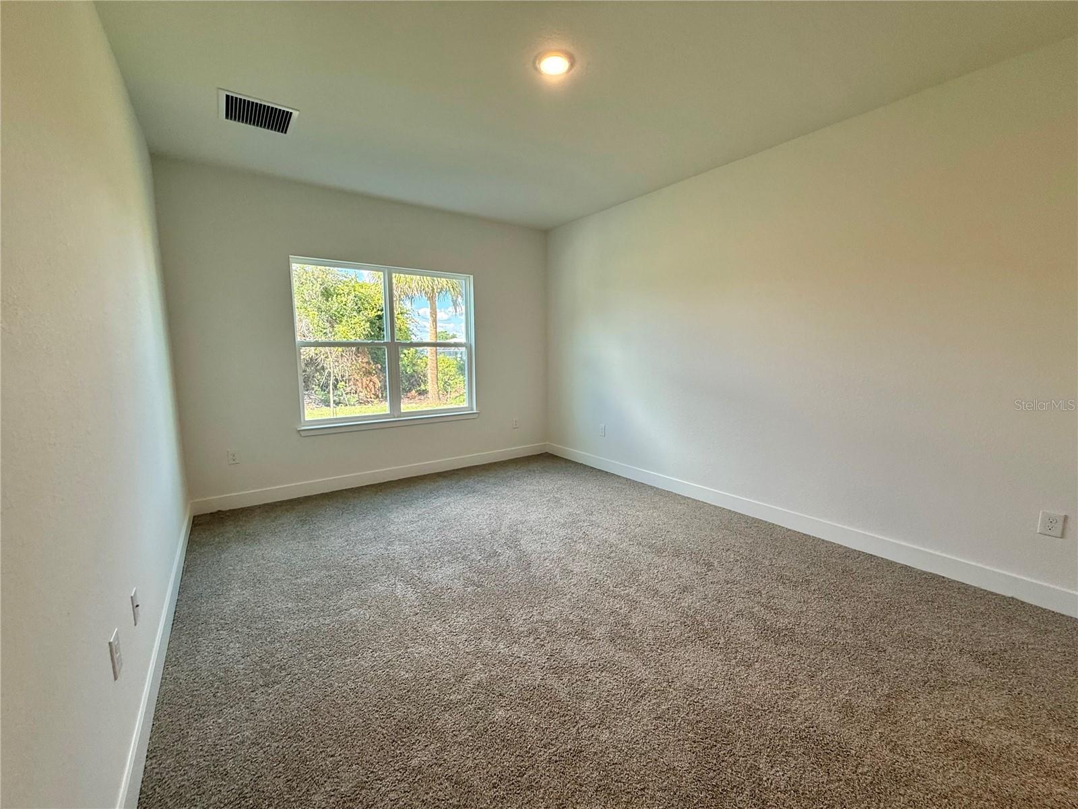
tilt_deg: -6.5
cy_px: 404
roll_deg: -0.1
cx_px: 539
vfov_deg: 85.7
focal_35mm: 14
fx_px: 436
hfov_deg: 102.1
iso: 100
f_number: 2.2
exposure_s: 1/120
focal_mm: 2.22
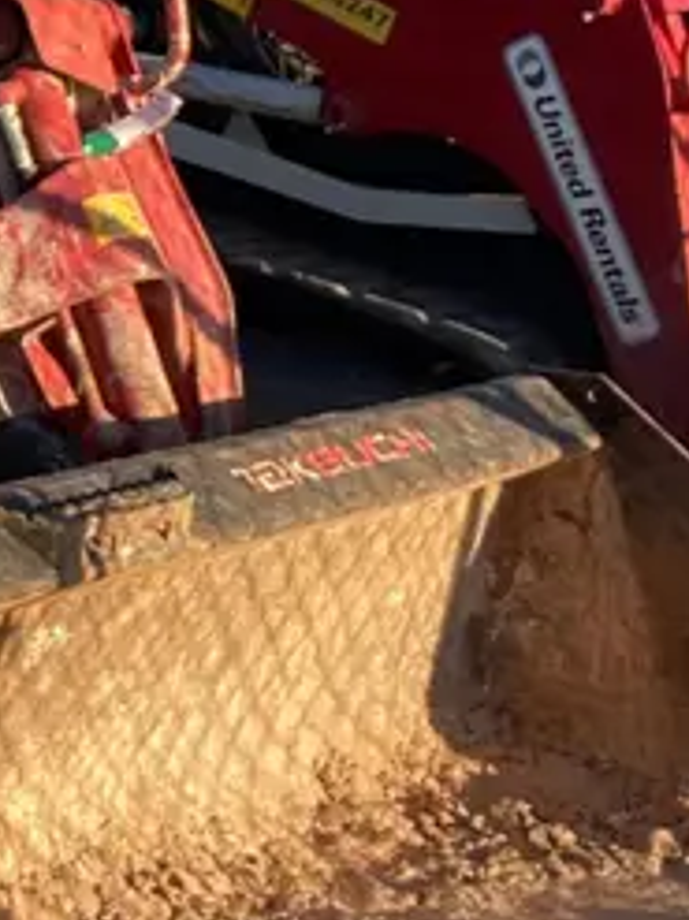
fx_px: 2364
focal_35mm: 89
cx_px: -324
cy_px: 39
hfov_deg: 15.4
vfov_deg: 21.4
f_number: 2.2
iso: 25
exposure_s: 1/397
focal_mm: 2.71
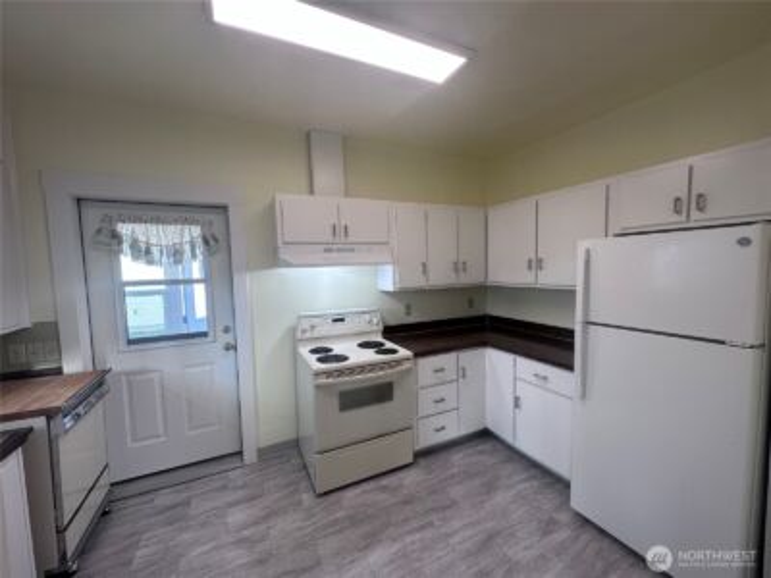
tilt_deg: -3.6
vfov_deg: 85.7
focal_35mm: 14
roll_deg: +1.3
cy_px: 289
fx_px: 312
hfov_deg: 102.1
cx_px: 386
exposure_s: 1/128
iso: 80
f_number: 2.2
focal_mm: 2.22
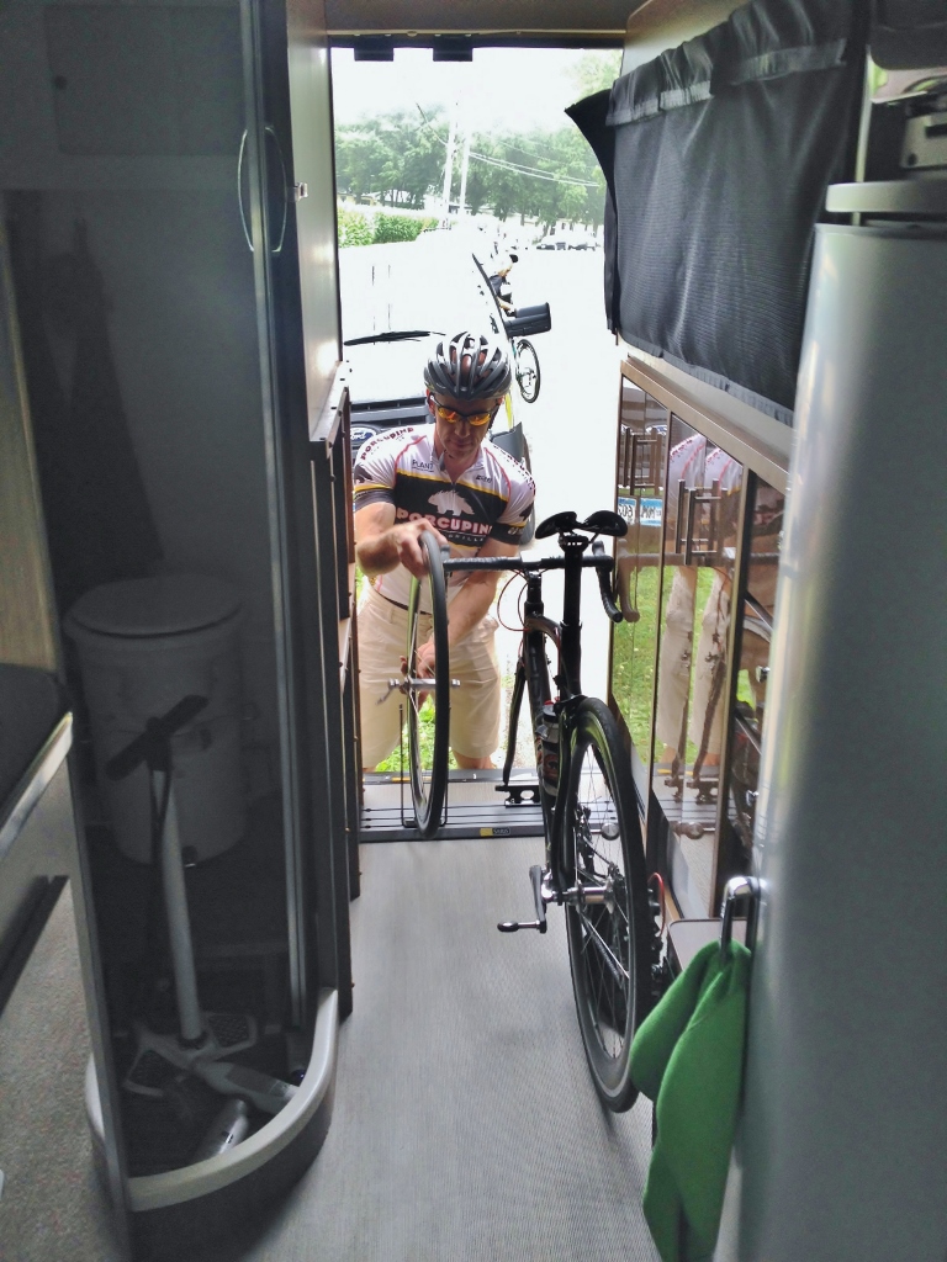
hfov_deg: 40.7
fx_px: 1277
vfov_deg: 52.6
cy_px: 631
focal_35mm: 35
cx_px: 474
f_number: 2.4
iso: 50
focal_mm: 4.28
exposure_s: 1/40
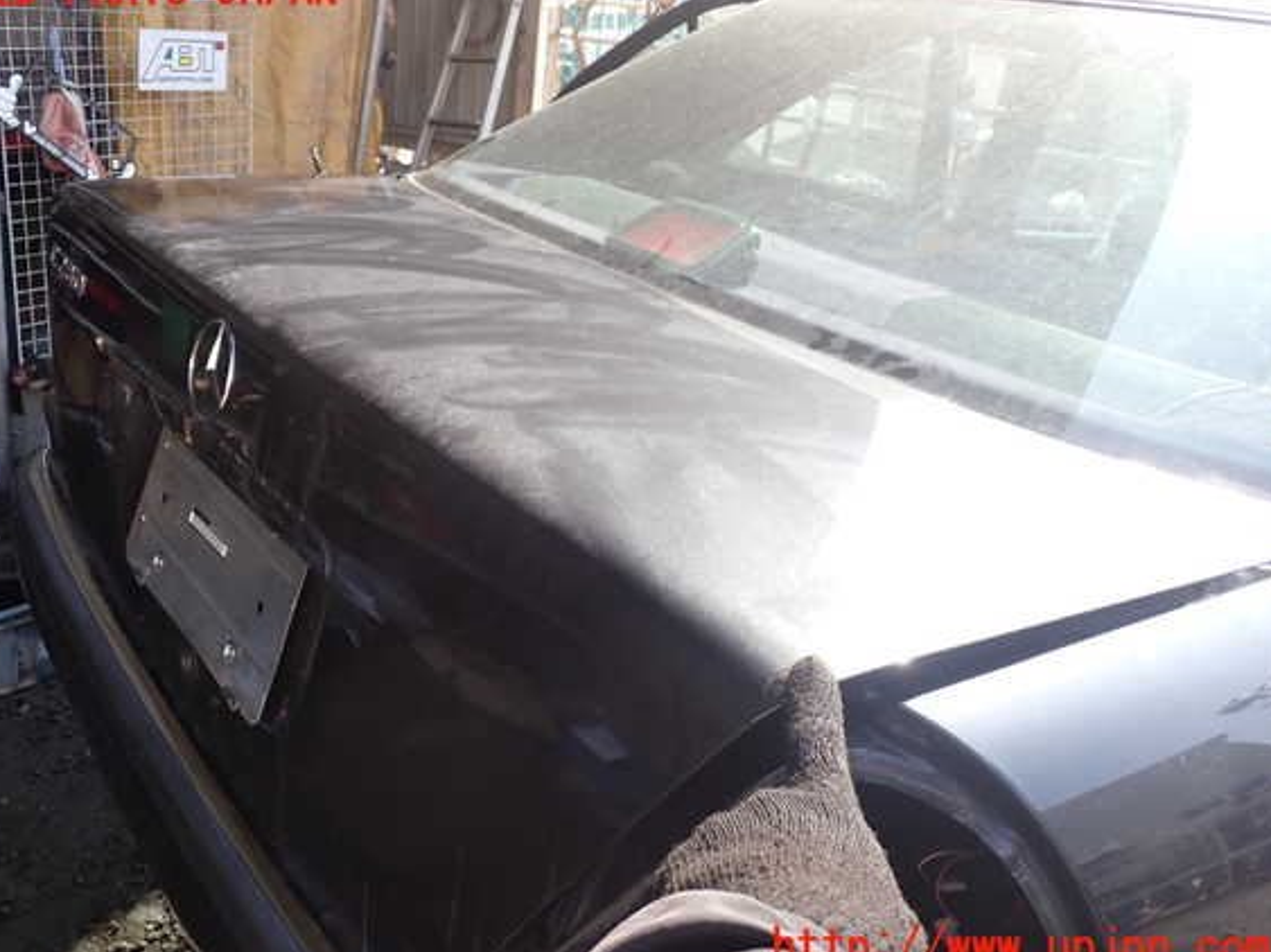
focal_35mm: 32
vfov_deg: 44.1
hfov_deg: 56.8
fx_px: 1175
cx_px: 605
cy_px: 469
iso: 100
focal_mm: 5.4
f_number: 3.2
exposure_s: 1/250
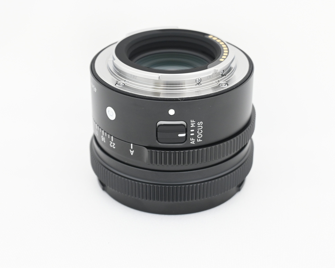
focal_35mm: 74
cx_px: 169
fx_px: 730
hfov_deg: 25.9
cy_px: 135
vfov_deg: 20.8
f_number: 6
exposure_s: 1/20
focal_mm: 43
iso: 1000
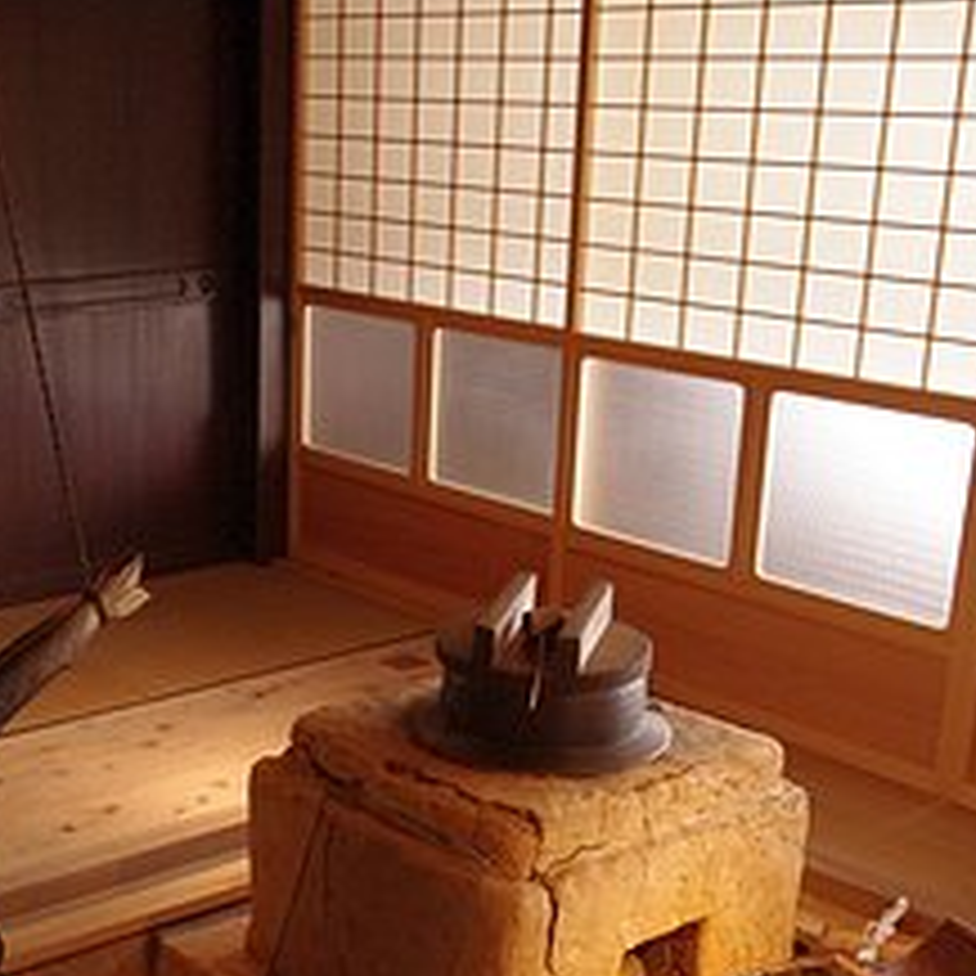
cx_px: 184
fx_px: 1723
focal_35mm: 54
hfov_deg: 30.8
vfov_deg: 31.3
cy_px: 675
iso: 1600
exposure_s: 1/25
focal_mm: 18
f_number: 5.6
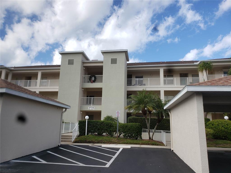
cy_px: 86
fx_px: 174
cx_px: 116
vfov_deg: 53.1
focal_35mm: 26
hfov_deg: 67.3
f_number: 2.4
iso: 50
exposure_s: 1/1008
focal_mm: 4.3
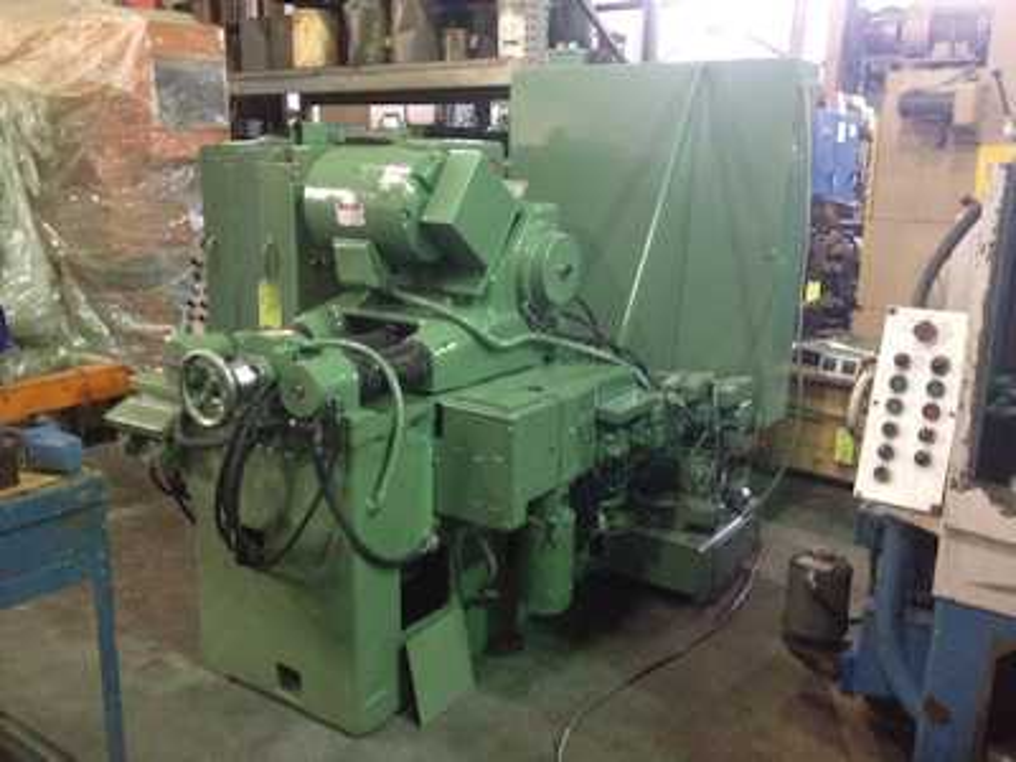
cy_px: 381
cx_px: 508
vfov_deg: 40.7
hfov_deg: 52.6
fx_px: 1027
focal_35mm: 35
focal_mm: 4.28
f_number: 2.4
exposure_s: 1/15
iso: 800
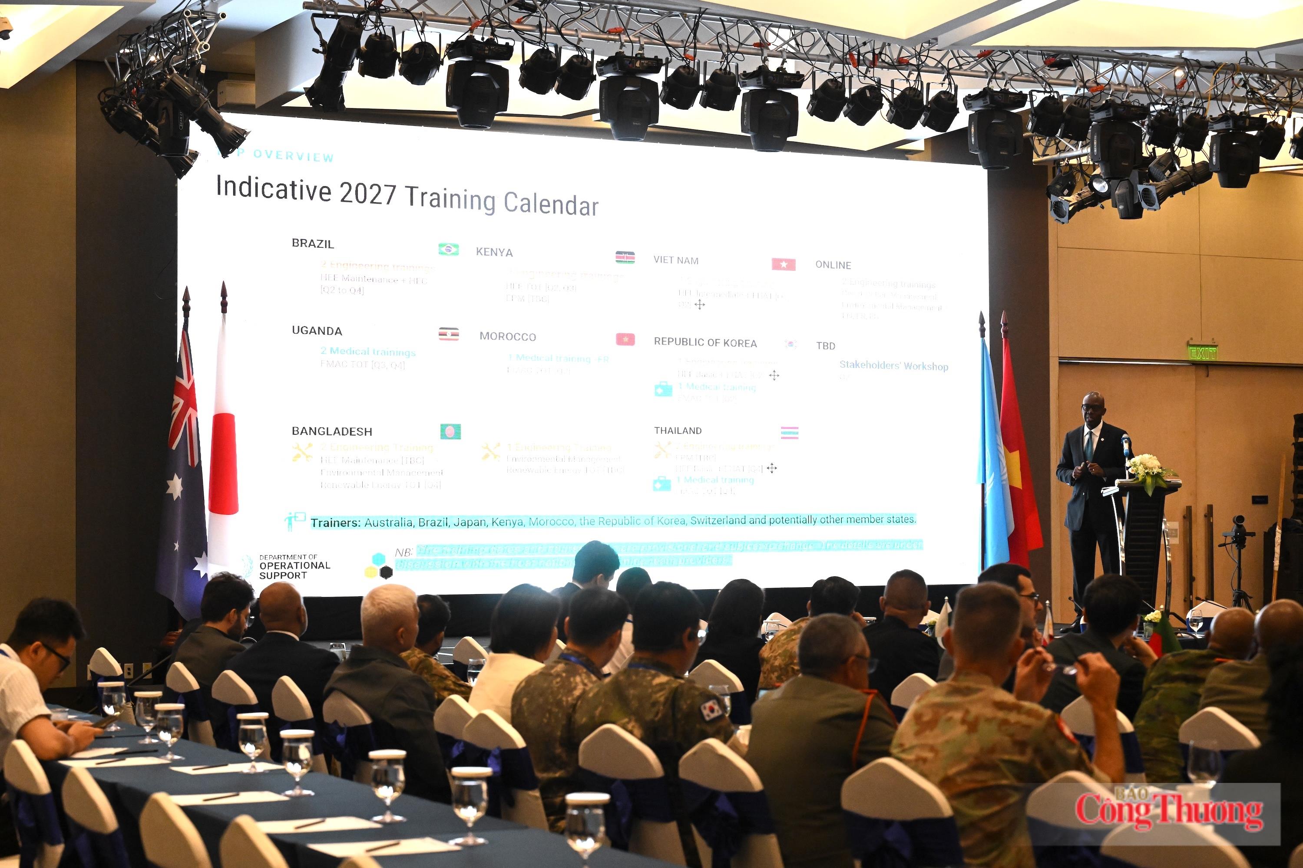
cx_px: 652
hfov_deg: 28.8
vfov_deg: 19.5
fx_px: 2533
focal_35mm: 70
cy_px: 434
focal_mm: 70
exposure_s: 1/800
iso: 6400
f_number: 4.5
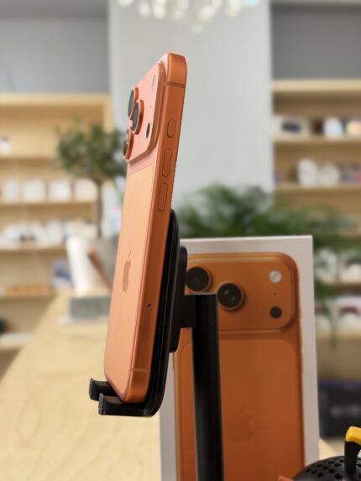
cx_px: 180
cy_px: 240
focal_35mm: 48
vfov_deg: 39.6
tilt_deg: +0.0
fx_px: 667
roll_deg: +1.4
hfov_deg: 30.3
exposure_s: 1/121
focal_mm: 6.76
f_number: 1.78
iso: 100
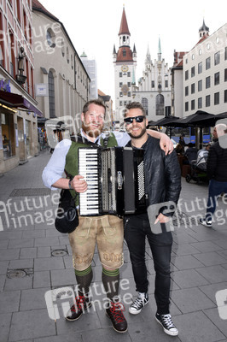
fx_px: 256
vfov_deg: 67.4
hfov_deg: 47.9
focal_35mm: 27
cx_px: 114
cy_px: 171
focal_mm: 18
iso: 500
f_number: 11
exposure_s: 1/125
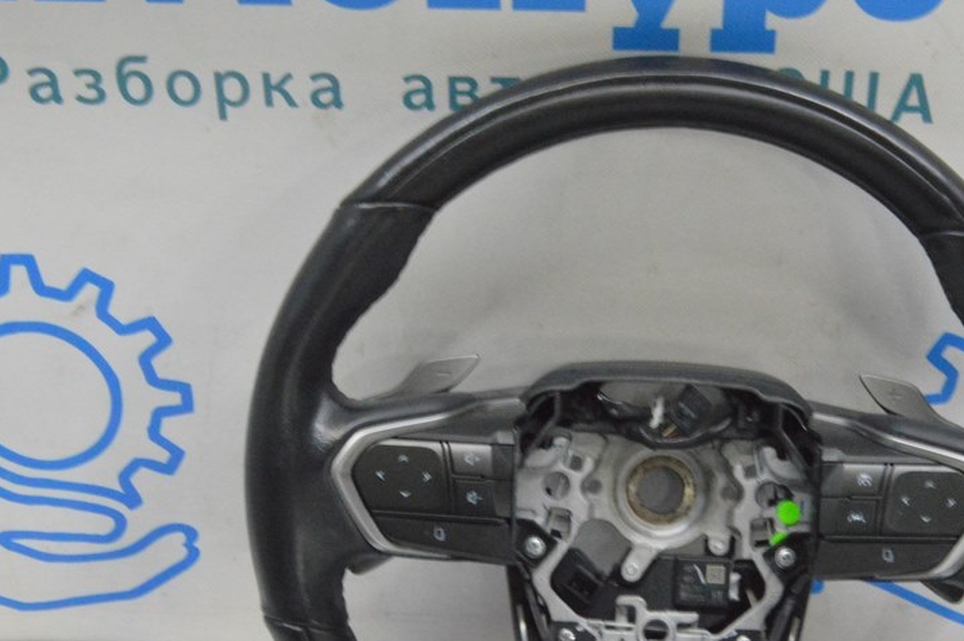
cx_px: 658
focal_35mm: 67
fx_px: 1785
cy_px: 450
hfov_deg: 30.0
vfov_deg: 20.3
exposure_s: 1/20
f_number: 20
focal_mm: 31
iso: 6400
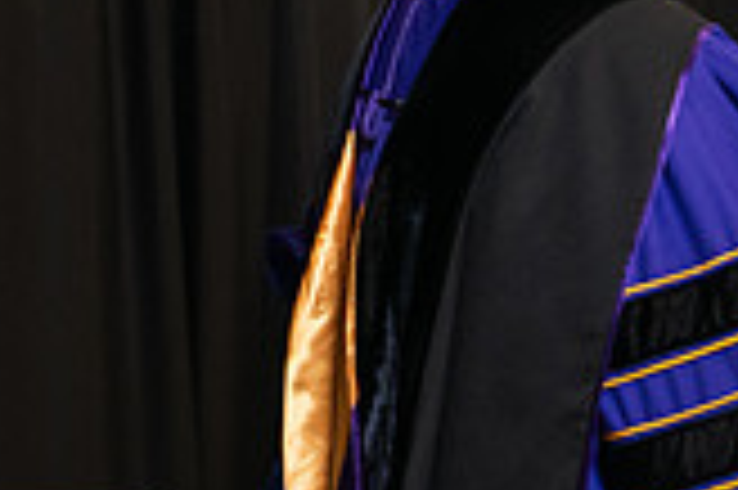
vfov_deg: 5.5
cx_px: 1125
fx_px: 5079
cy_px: 88
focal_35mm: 248
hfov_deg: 8.1
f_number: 5
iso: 1600
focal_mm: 70
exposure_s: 1/125
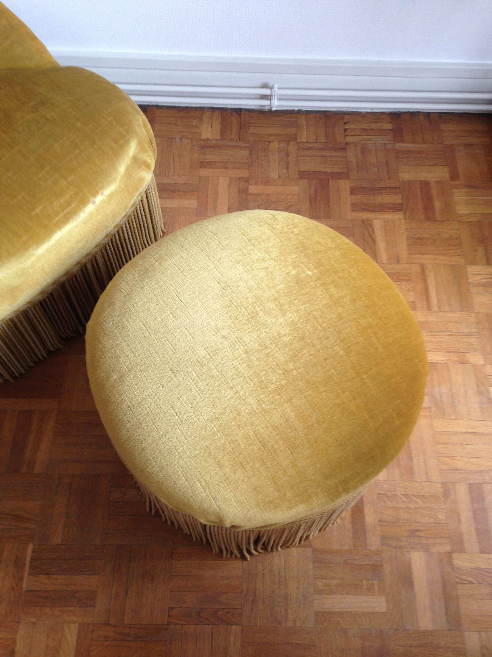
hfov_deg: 42.9
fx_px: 625
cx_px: 246
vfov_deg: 55.4
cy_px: 328
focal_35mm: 33
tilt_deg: -62.8
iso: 80
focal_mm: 4.12
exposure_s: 1/20
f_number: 2.4
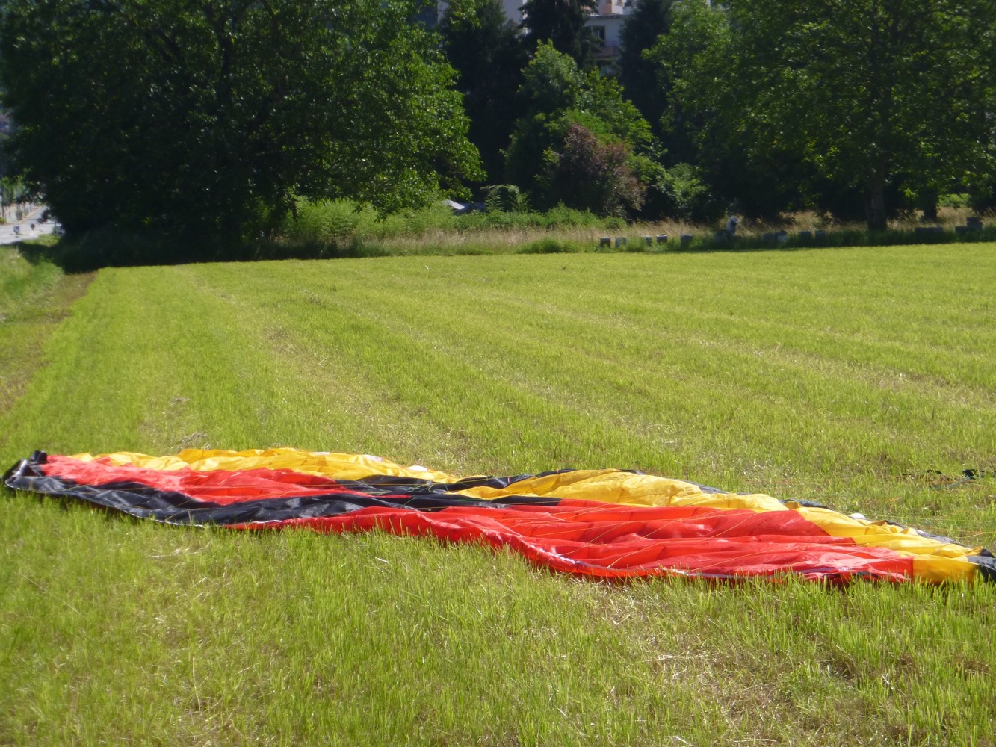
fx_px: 3626
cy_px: 374
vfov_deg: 11.8
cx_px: 498
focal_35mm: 126
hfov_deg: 15.6
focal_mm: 18
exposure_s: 1/250
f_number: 5.7
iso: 100
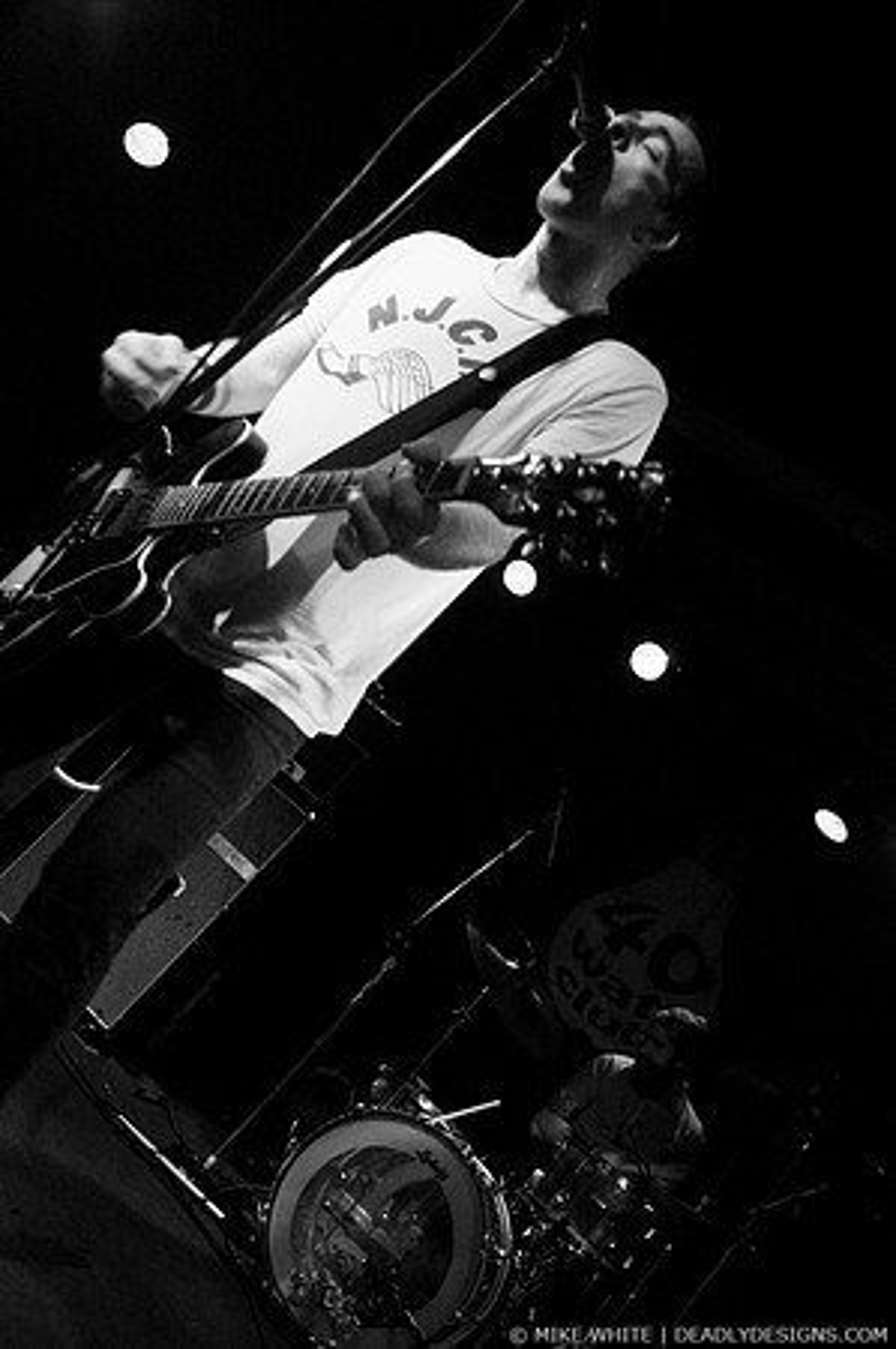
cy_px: 674
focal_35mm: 30
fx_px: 1123
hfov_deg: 43.5
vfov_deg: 62.0
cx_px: 448
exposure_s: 1/50
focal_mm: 20
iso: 800
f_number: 2.8
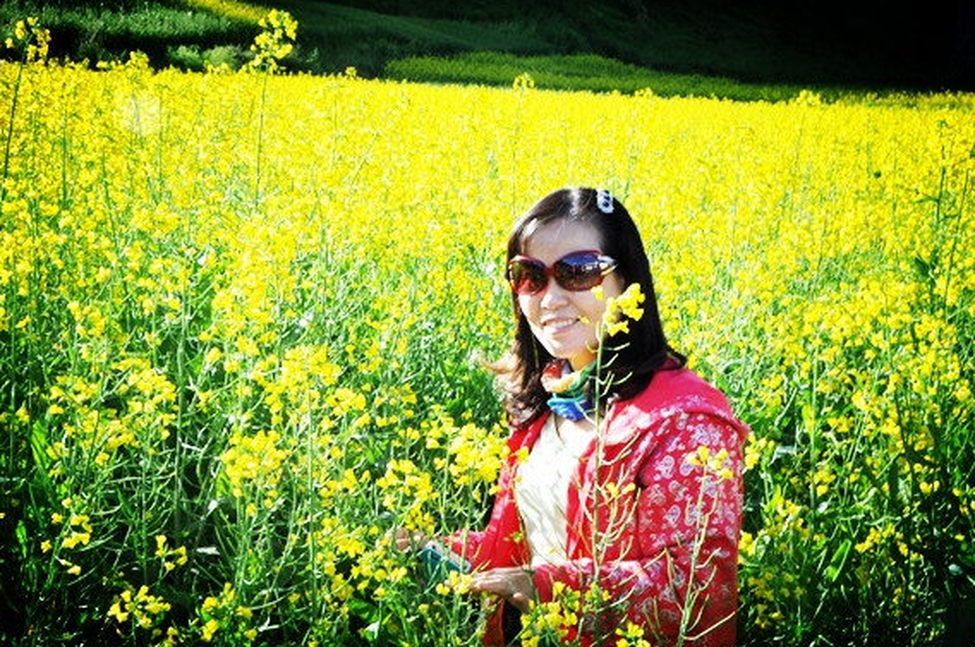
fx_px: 2055
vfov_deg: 17.9
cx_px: 489
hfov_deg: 26.7
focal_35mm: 76
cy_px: 335
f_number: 22
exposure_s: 1/25
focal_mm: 48
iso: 200
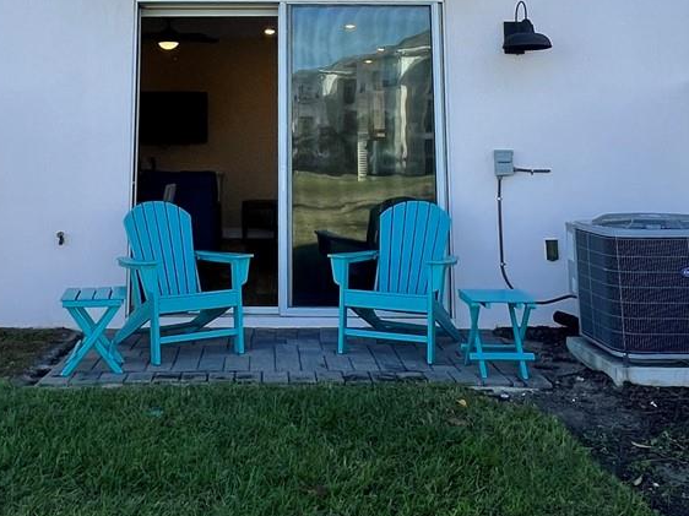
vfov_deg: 35.1
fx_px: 736
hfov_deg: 49.7
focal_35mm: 37
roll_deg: +1.5
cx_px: 258
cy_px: 4
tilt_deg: +9.2
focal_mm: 1.57
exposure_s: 1/602
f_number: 1.8
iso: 32
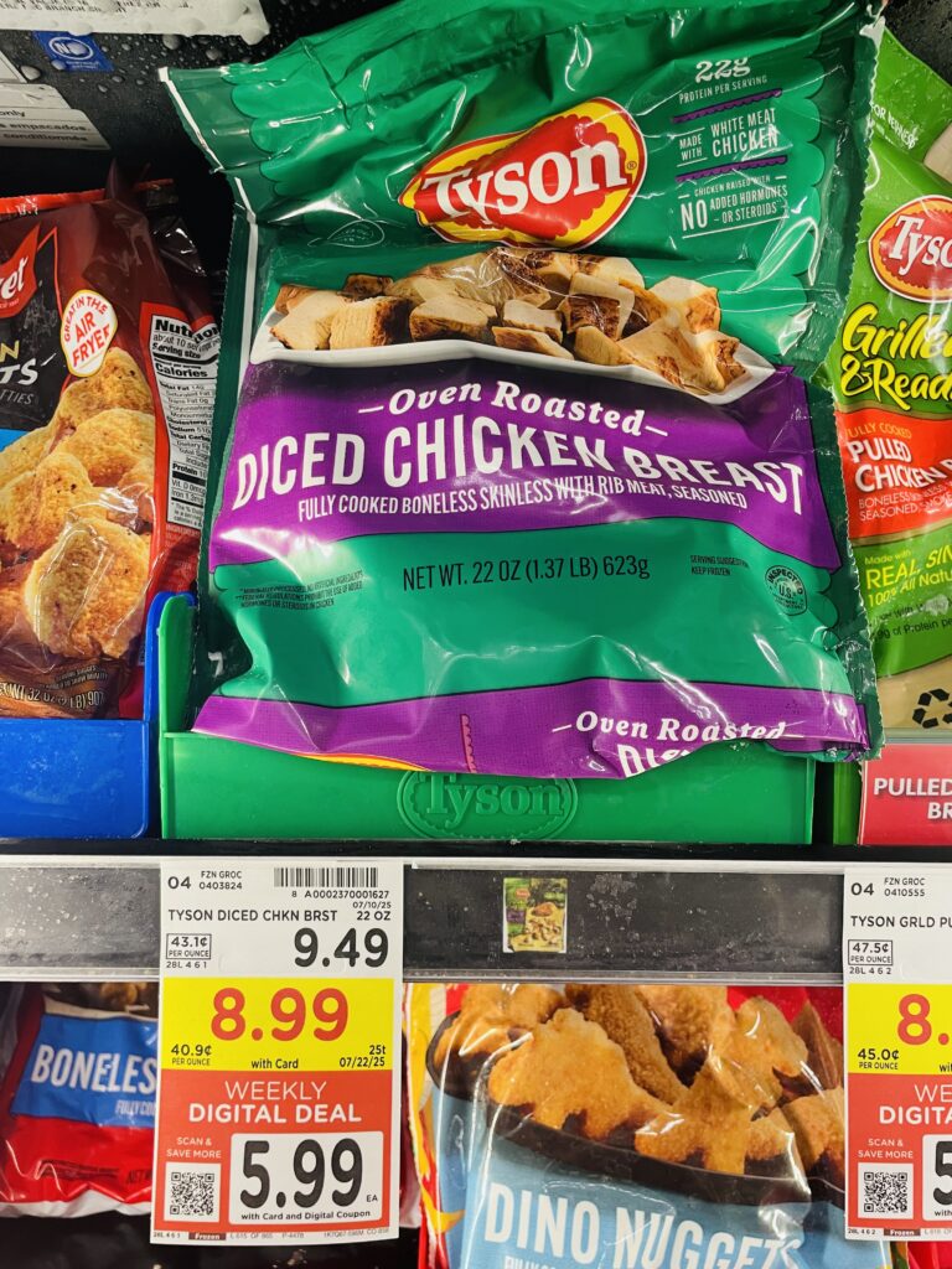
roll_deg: -1.1
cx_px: 476
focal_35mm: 26
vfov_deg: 67.3
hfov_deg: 53.1
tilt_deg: -6.1
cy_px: 634
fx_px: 953
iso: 100
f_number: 1.6
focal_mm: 4.2
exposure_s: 1/60
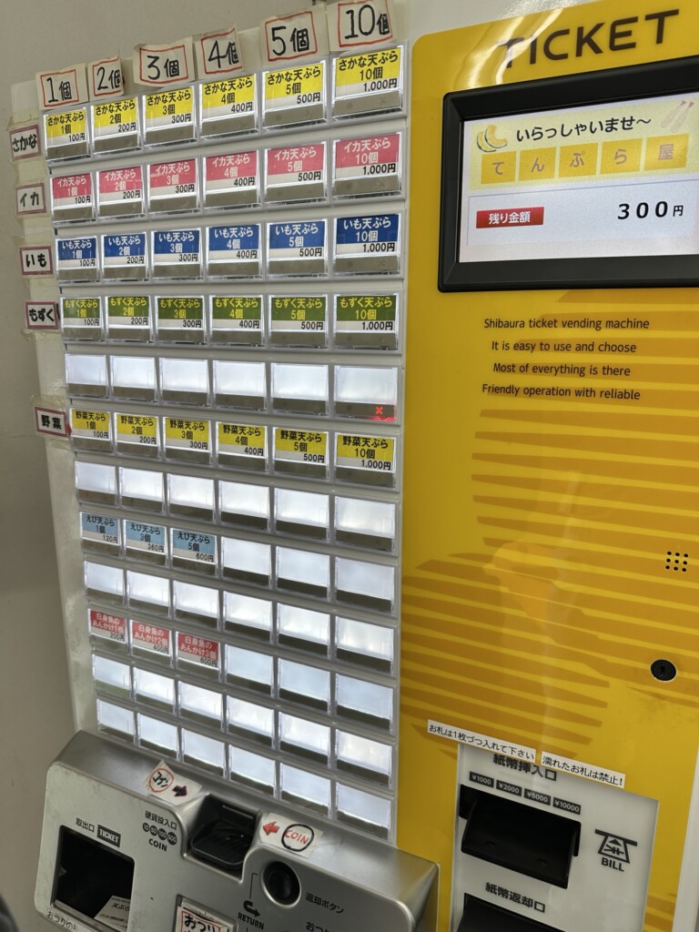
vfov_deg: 71.6
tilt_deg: -12.0
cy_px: 466
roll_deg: -0.8
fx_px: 646
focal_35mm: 24
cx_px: 350
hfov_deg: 56.8
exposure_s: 1/253
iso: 80
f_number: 1.78
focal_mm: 6.86
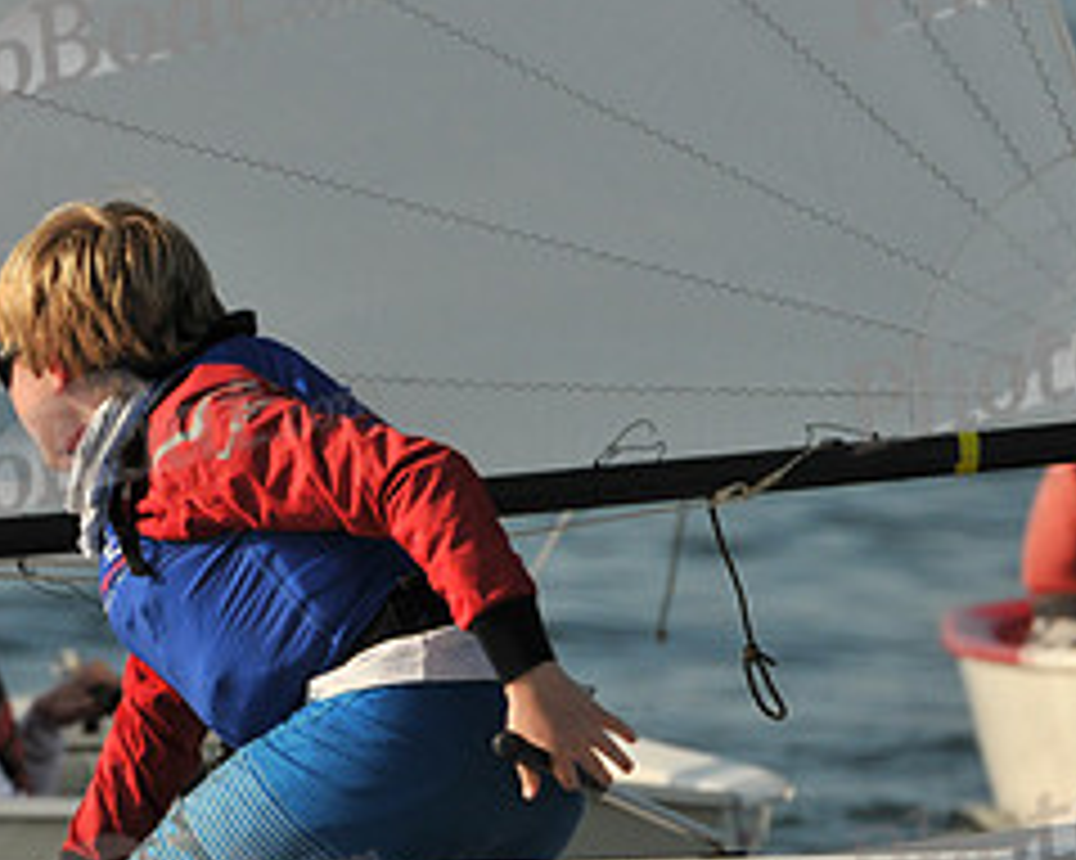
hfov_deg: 1.4
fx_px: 43515
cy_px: 633
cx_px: 612
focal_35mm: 1367
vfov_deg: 1.1
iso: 200
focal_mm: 400
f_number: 8
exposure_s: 1/800
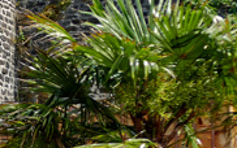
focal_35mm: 269
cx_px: -322
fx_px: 1739
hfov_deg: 7.3
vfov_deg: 4.9
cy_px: 112
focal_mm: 17
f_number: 3.3
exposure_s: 1/800
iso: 125
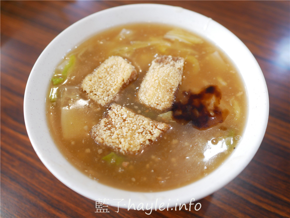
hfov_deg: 60.0
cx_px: 145
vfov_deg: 46.8
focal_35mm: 30
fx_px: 251
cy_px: 109
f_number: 1.7
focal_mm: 15
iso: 250
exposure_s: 1/60
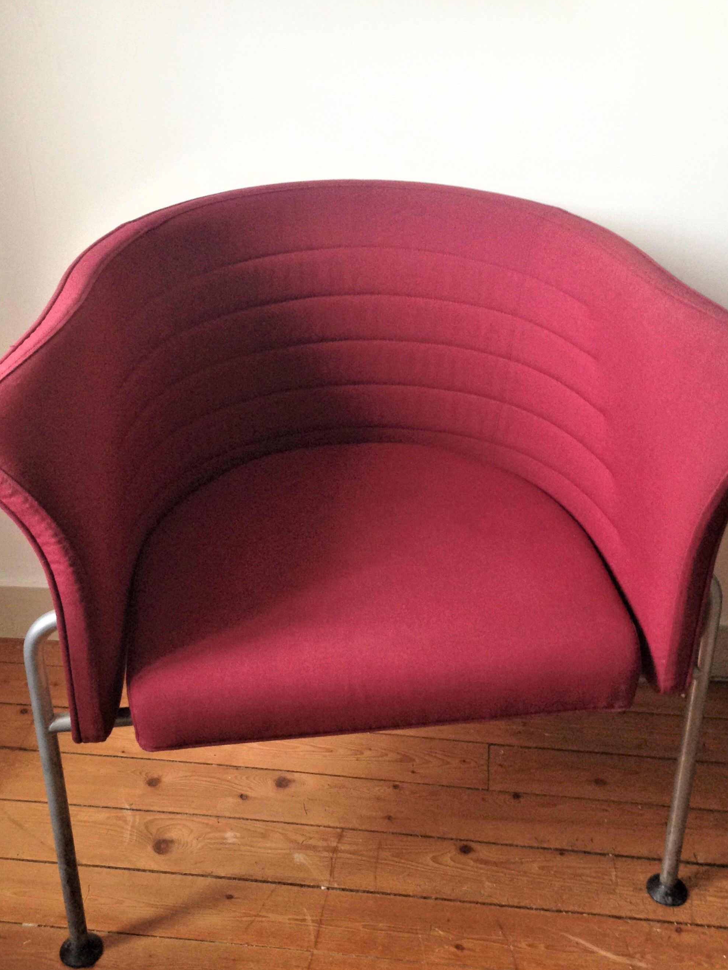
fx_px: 1150
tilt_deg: -27.7
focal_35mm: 41
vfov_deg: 45.8
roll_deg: +0.4
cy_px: 508
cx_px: 357
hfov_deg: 35.1
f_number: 2.4
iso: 160
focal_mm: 4.12
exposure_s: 1/20
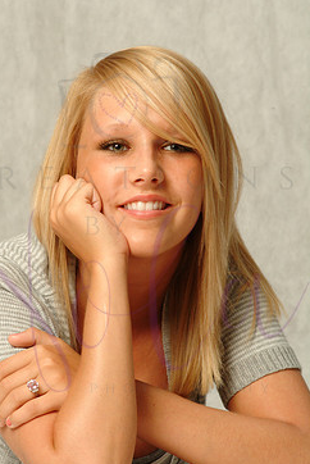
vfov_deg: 7.2
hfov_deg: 4.8
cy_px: 223
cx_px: 124
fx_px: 3700
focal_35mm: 287
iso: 400
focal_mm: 154
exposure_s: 1/125
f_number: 11
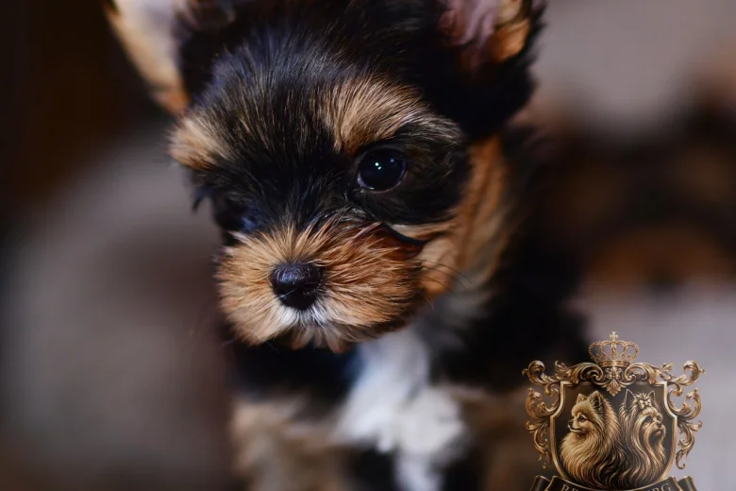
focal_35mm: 85
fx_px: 1738
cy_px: 246
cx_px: 368
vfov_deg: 16.1
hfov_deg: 23.9
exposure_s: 1/250
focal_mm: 85
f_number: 1.8
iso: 250
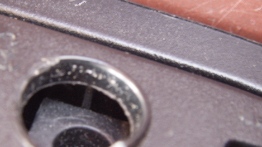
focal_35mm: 58
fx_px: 403
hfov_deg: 35.9
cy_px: 105
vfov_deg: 20.6
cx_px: 103
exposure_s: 1/2
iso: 63
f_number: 3.5
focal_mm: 6.6
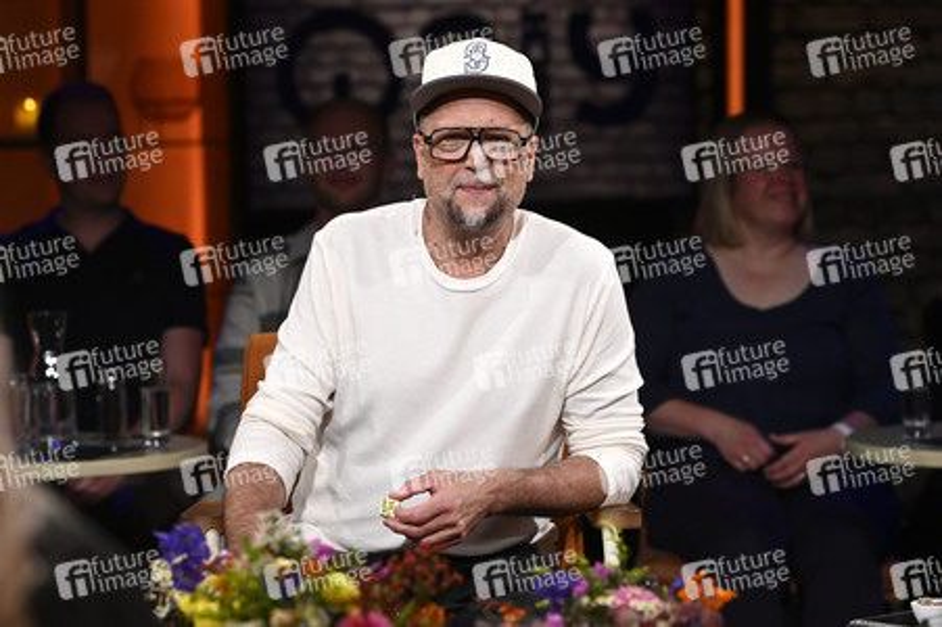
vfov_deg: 10.5
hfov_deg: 15.8
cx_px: 471
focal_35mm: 130
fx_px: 3399
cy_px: 314
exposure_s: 1/500
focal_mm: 130
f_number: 4
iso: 2500
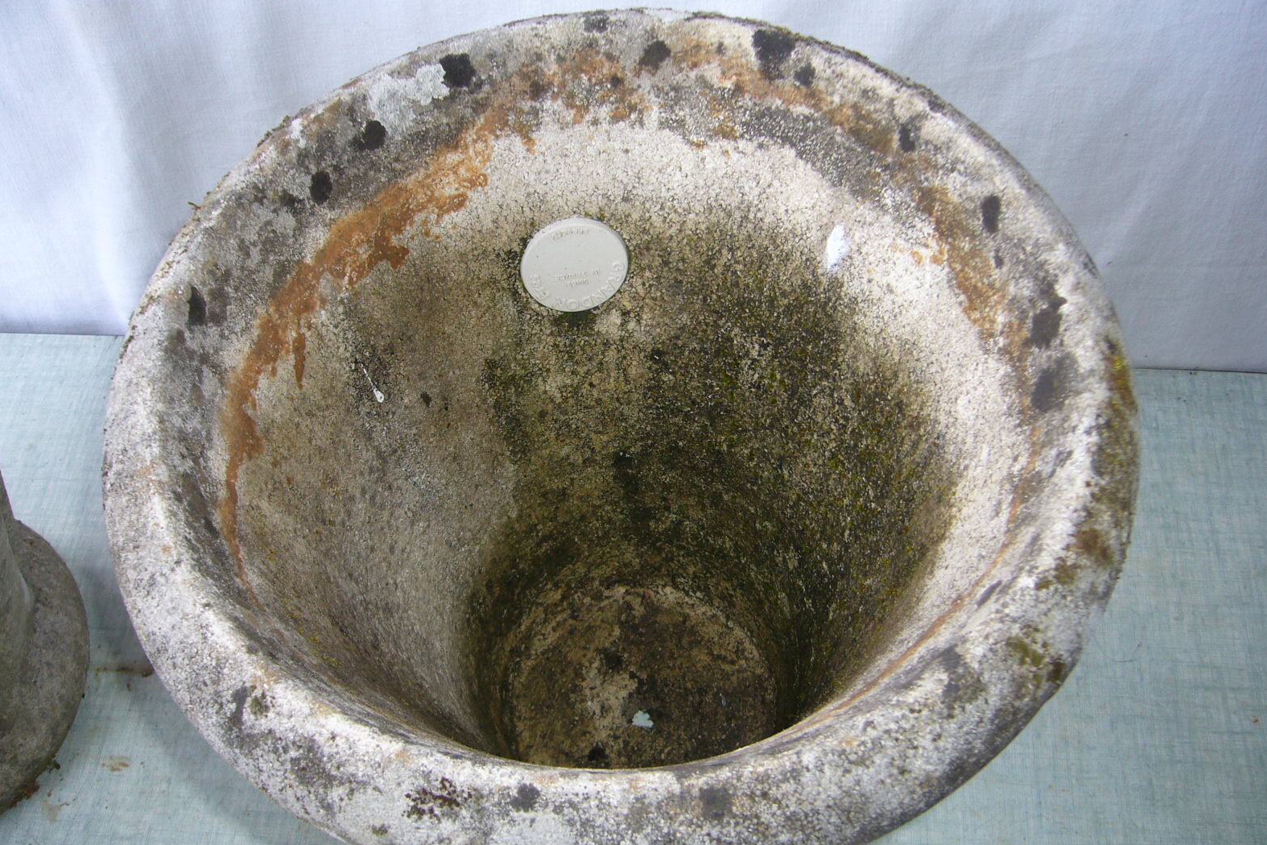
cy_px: 464
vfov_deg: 35.9
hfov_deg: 51.9
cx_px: 633
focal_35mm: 37
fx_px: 1302
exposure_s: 1/60
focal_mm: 5.8
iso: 80
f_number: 2.8
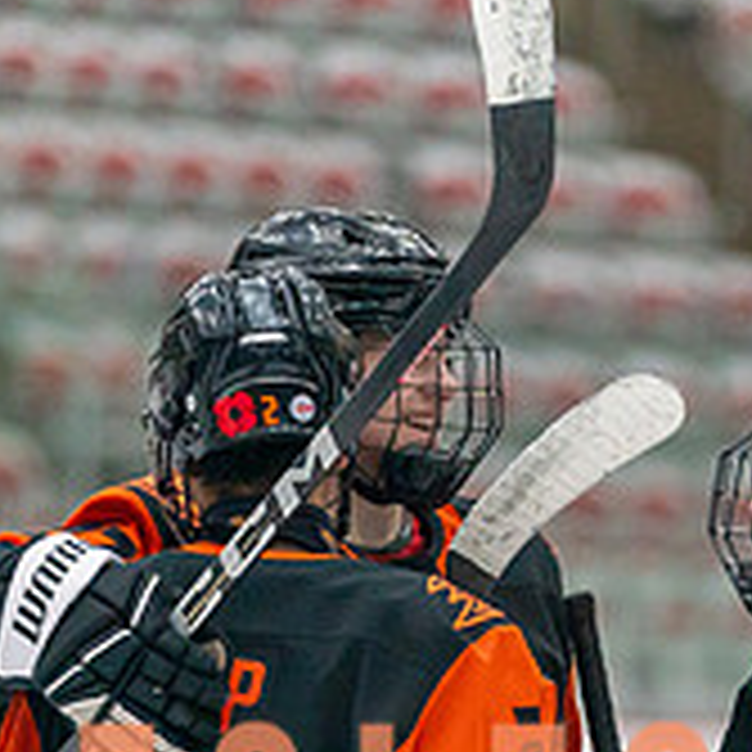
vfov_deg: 3.3
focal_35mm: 527
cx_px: 639
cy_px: 835
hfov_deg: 3.3
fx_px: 12953
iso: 3200
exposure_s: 1/1250
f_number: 2.8
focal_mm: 179
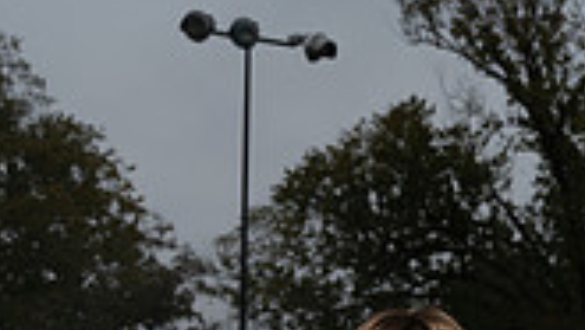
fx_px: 1459
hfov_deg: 22.6
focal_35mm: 94
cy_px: 745
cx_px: 358
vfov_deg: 11.2
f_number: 5.6
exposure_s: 1/250
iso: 200
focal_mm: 33
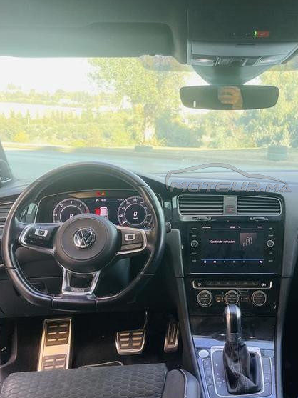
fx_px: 447
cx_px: 228
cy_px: 178
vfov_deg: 47.8
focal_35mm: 39
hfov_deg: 35.9
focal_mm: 5.1
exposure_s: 1/121
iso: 50
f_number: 1.6
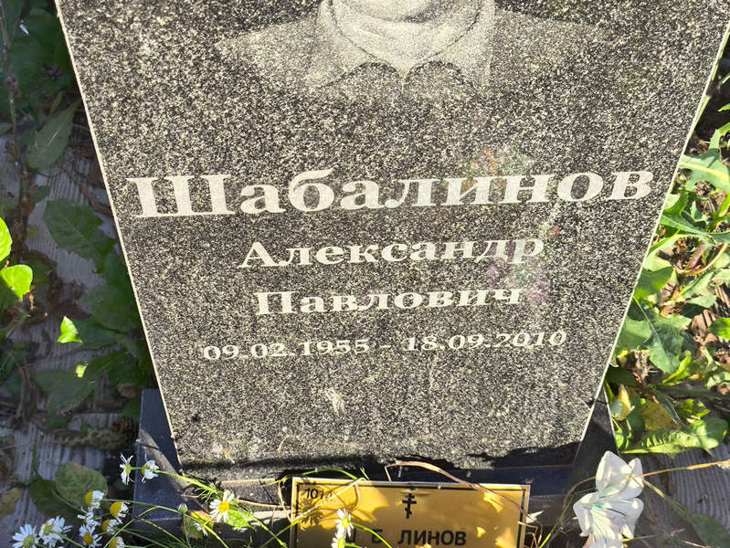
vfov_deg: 29.1
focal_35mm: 50
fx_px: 1055
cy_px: 274
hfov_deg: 38.2
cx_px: 365
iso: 50
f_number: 1.7
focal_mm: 4.71
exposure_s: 1/306
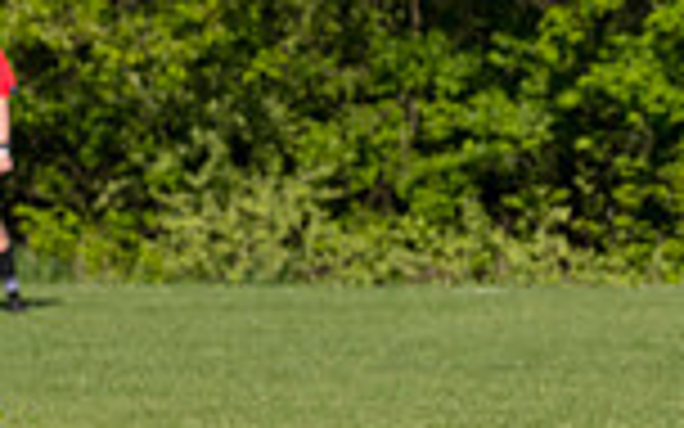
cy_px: 401
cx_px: 1089
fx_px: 11054
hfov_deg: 3.5
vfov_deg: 2.2
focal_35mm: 593
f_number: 5.6
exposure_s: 1/1600
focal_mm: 102
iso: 250
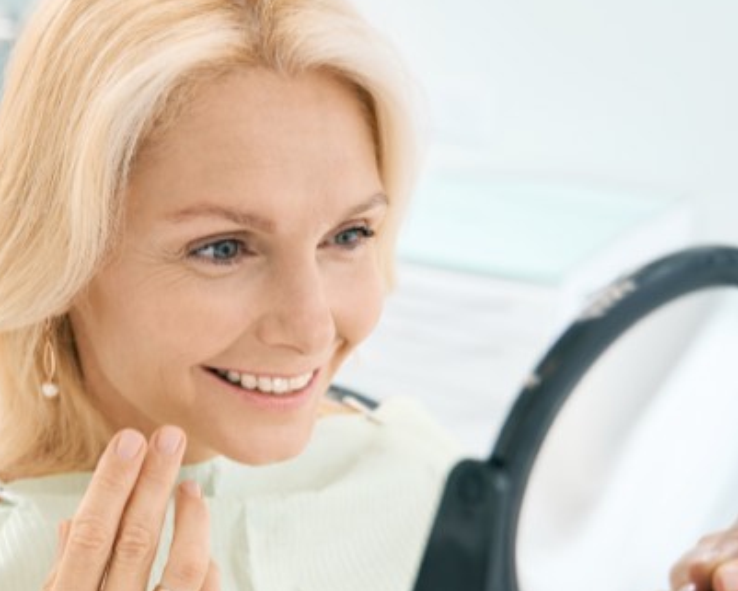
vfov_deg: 21.8
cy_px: 427
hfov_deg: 26.6
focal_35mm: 70
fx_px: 1520
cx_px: 110
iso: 100
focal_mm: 36.3
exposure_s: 1/250
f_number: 3.2
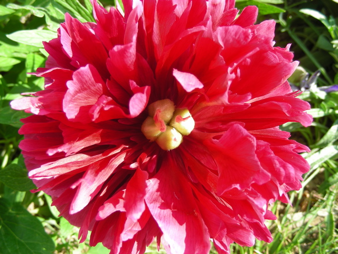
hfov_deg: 49.0
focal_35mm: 38
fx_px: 371
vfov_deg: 37.7
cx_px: 169
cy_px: 127
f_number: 3.5
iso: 50
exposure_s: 1/90.5
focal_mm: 6.3
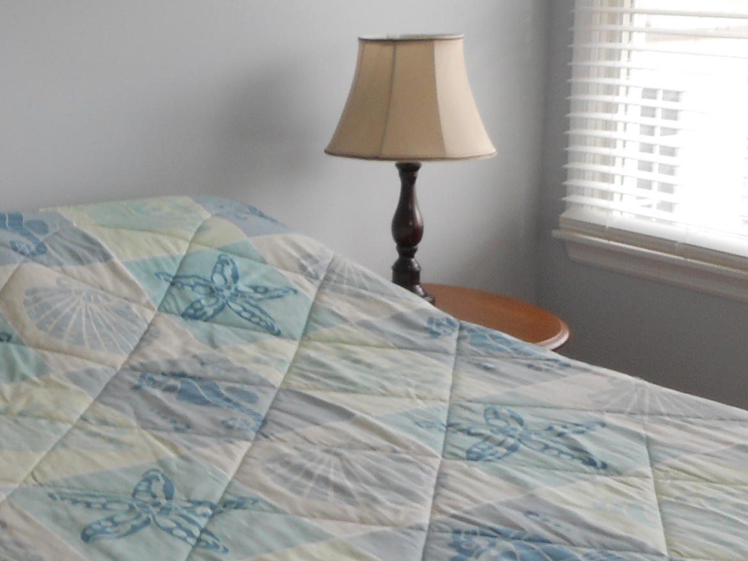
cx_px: -48
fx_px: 1383
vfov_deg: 22.8
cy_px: 176
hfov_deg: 27.9
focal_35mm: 64
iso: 80
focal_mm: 4.5
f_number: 3.7
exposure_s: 1/50
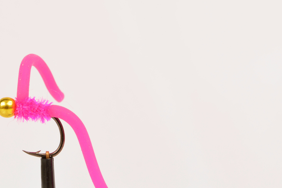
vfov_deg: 11.6
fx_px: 924
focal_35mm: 118
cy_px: 75
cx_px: 57
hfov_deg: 17.2
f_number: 11
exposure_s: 1/25
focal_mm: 40
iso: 100
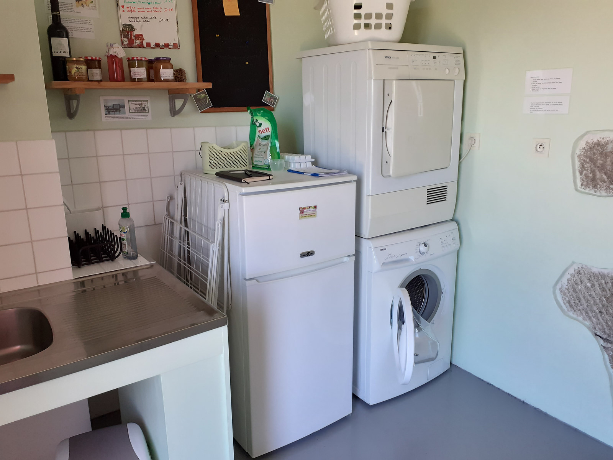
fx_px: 478
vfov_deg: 51.4
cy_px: 230
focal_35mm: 27
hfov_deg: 65.3
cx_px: 306
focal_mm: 3.6
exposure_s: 1/50
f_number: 1.9
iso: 100
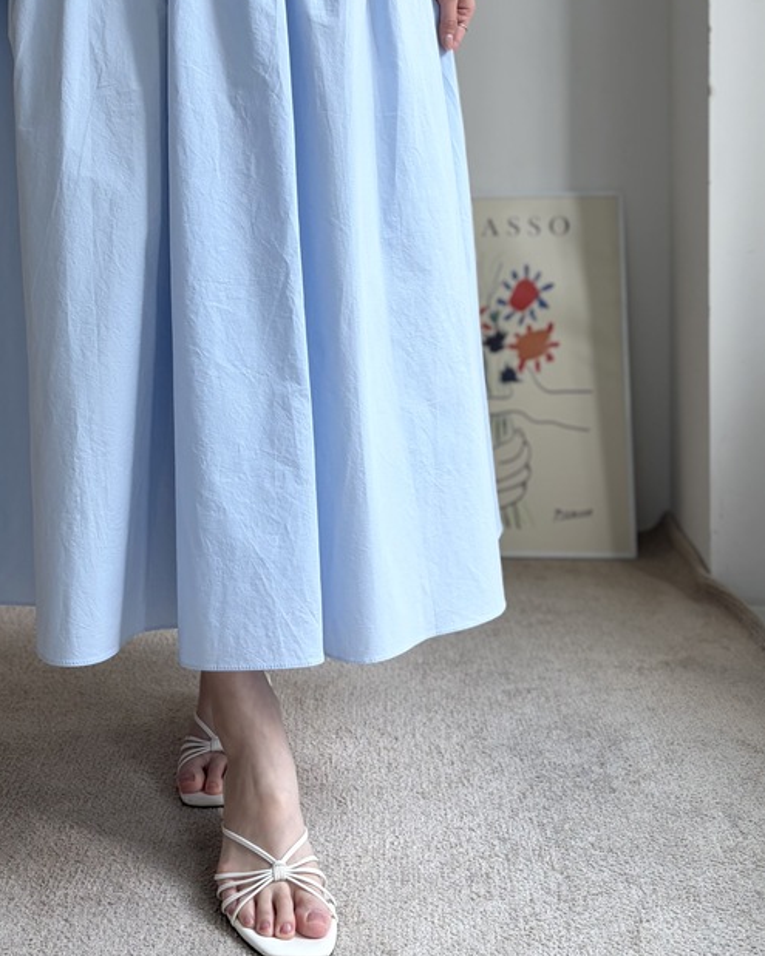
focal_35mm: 41
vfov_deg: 43.8
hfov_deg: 36.0
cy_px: 283
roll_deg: +0.4
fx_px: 1161
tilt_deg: -4.1
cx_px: 230
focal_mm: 5.96
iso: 50
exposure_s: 1/120
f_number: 1.6
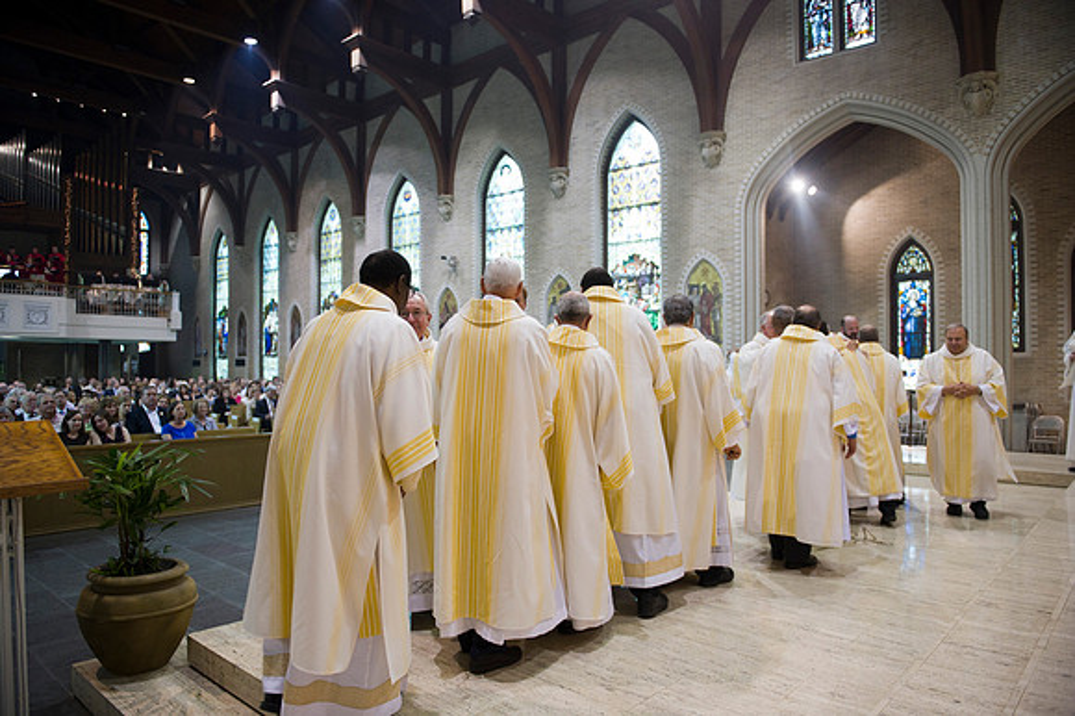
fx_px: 716
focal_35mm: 24
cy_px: 358
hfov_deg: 73.8
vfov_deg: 53.1
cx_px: 538
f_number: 2.8
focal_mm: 24
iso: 2000
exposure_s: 1/125
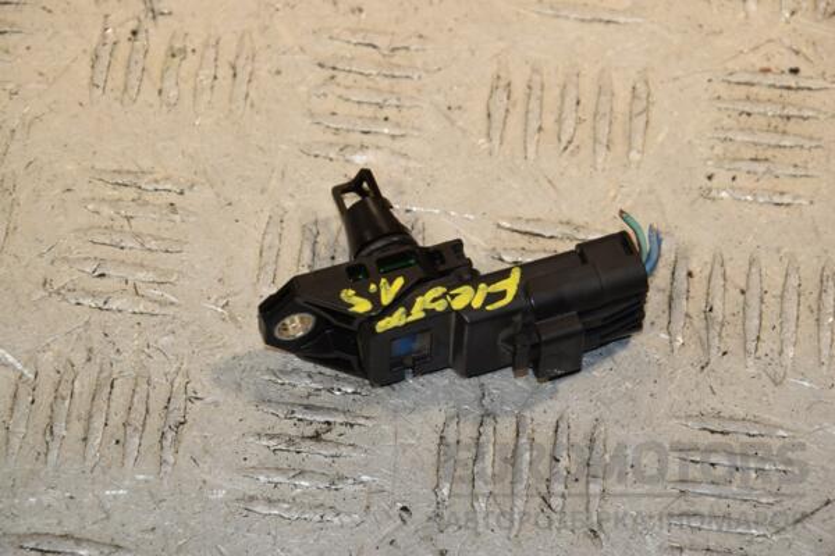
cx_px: 418
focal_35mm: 158
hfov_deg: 13.0
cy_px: 278
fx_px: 3653
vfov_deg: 8.7
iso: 800
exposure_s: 1/200
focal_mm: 105
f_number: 9
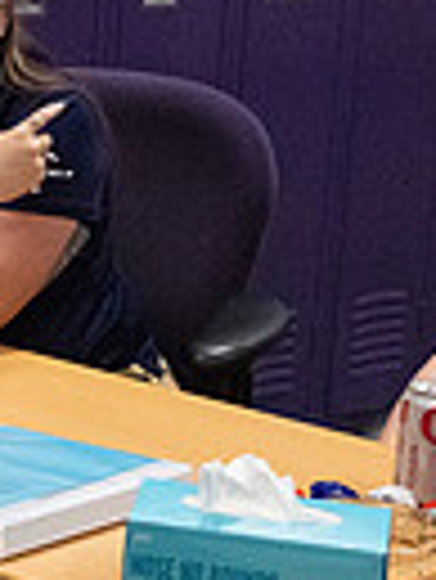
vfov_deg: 14.3
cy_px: 191
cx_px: -225
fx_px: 2314
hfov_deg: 10.4
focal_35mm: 138
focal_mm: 32
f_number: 5
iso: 6400
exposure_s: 1/400
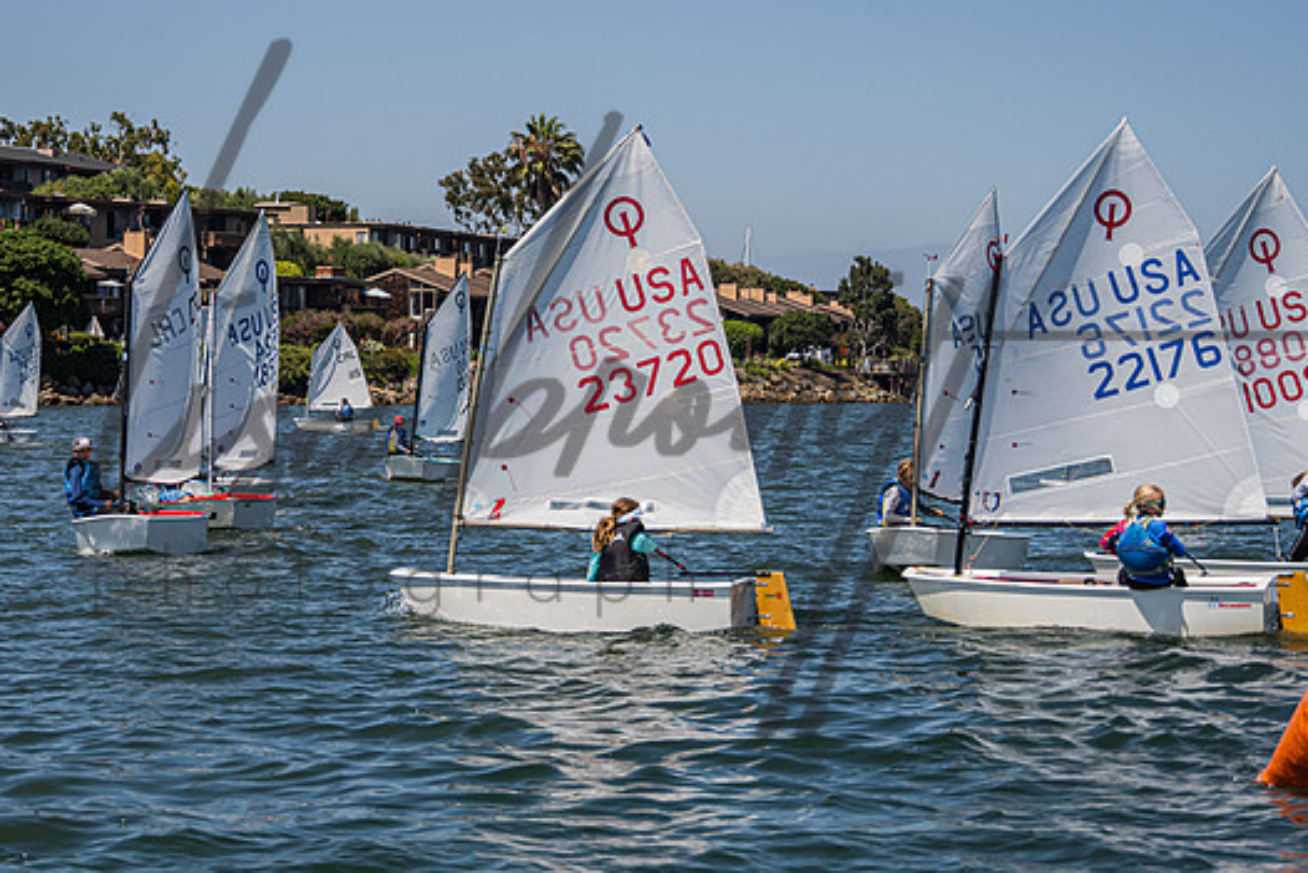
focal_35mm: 100
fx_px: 3634
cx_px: 435
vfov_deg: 13.7
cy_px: 377
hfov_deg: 20.3
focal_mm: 70
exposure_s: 1/1000
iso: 250
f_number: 6
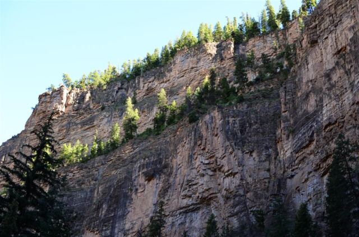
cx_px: 180
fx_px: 522
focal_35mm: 52
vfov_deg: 25.6
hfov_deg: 37.9
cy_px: 118
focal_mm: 35
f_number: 4.5
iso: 100
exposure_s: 1/80
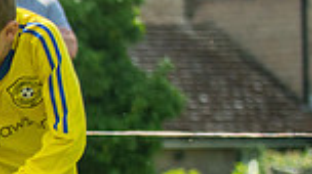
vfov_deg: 2.0
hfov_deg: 3.6
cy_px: 169
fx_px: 4924
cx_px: -395
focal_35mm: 596
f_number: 3.2
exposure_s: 1/3200
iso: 250
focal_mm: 78
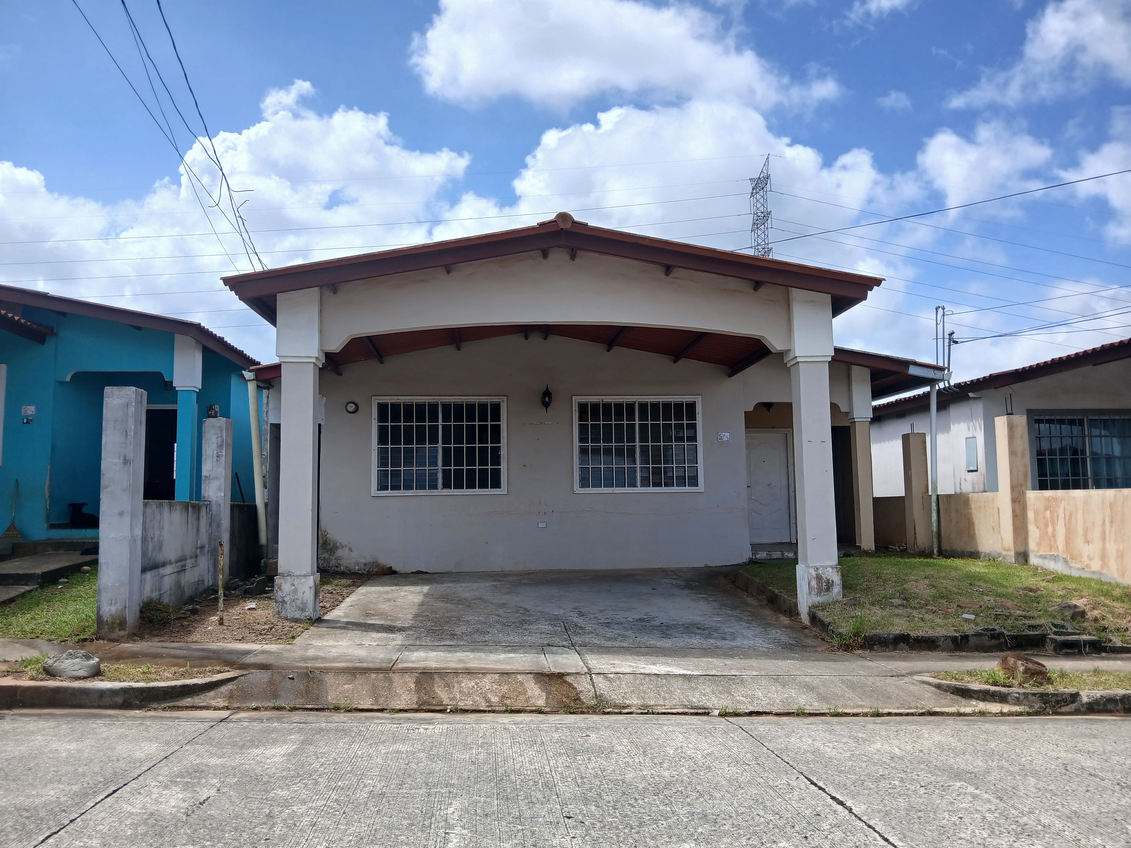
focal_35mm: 26
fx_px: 849
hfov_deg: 67.3
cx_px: 566
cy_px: 424
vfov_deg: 53.1
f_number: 1.8
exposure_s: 1/635
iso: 20
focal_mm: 3.98
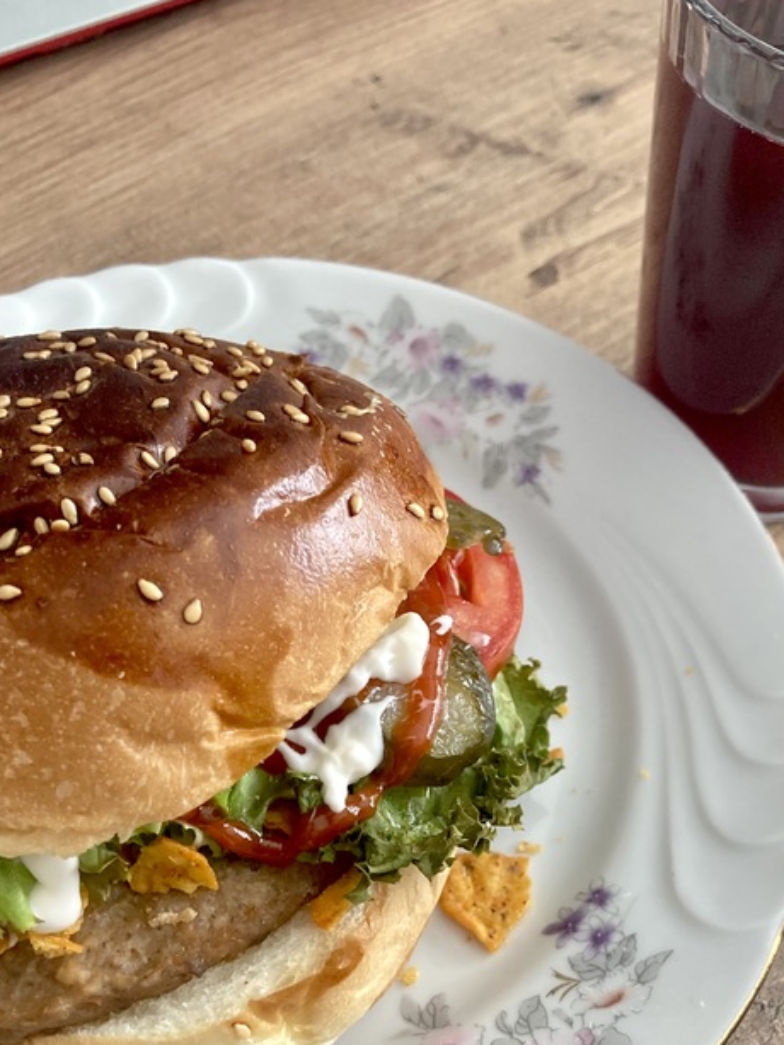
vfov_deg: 43.7
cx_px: 440
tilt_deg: -55.9
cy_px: 752
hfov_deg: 34.3
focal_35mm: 42
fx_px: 1268
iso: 80
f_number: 1.8
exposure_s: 1/72
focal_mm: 3.99
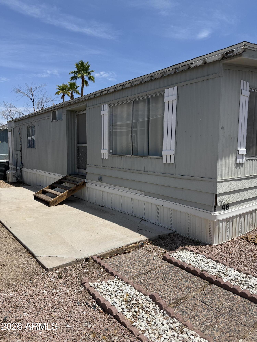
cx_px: 128
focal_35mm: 24
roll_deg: -1.6
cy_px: 171
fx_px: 238
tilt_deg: -5.0
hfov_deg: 56.8
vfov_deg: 71.6
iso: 80
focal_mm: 6.76
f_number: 1.78
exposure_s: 1/7353
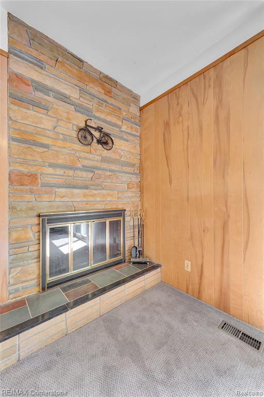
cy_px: 198
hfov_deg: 81.1
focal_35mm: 14
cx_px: 132
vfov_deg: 104.3
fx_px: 154
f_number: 9
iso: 1100
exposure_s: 1/10
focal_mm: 14
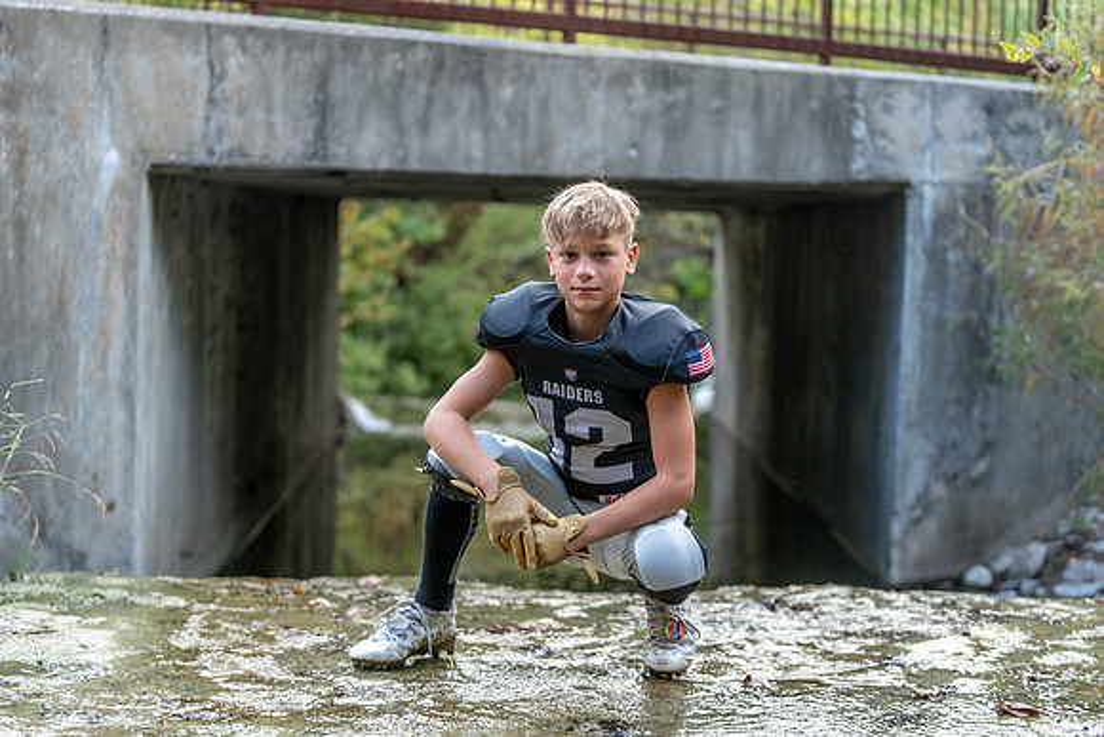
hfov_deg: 28.8
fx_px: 2147
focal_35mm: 70
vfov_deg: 19.5
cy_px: 368
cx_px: 552
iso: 500
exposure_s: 1/320
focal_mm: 70
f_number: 2.8
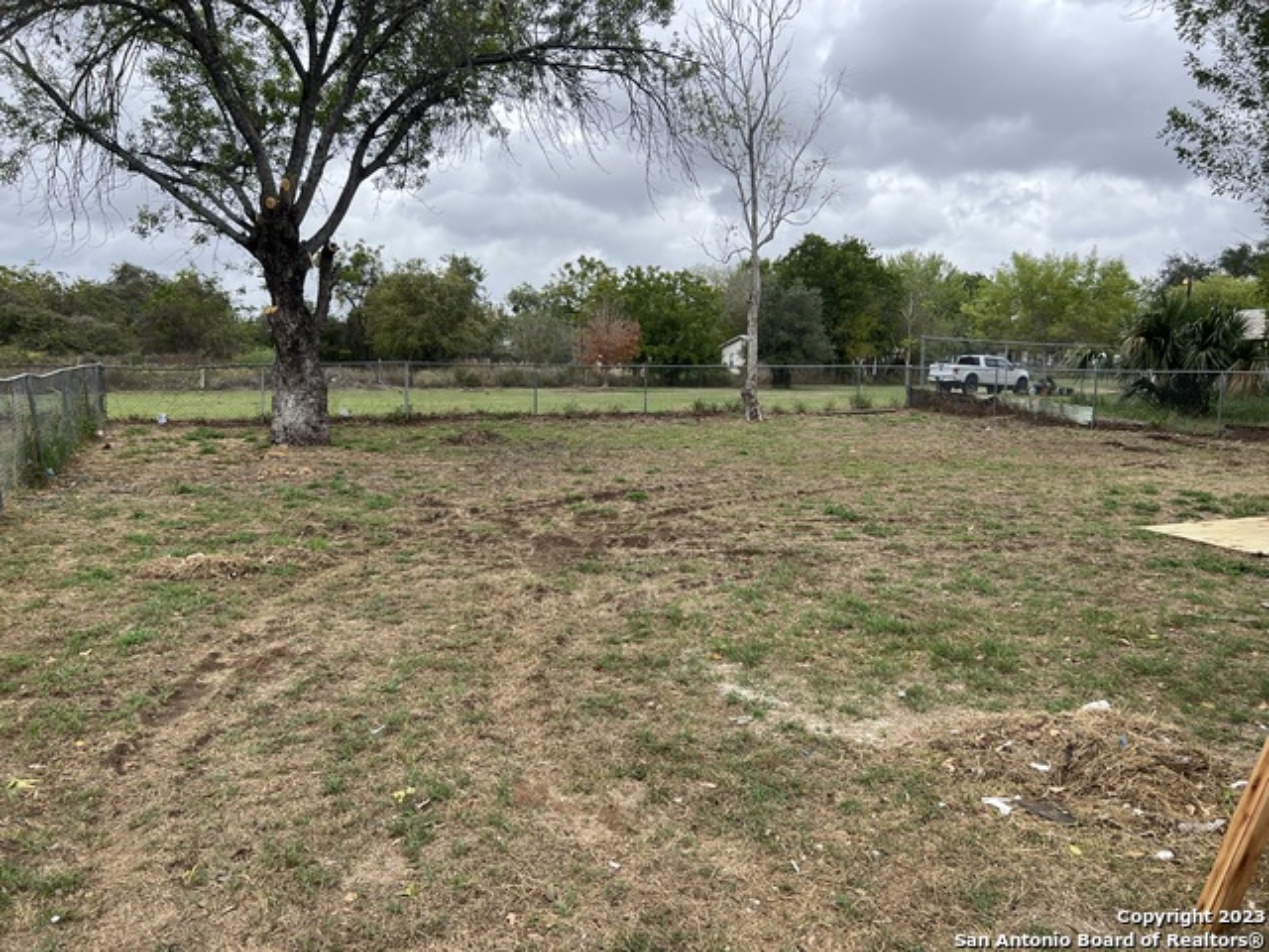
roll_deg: -0.2
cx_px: 634
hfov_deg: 67.3
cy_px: 476
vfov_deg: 53.1
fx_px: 953
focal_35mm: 26
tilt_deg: -5.7
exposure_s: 1/1196
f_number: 1.5
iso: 50
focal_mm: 5.7
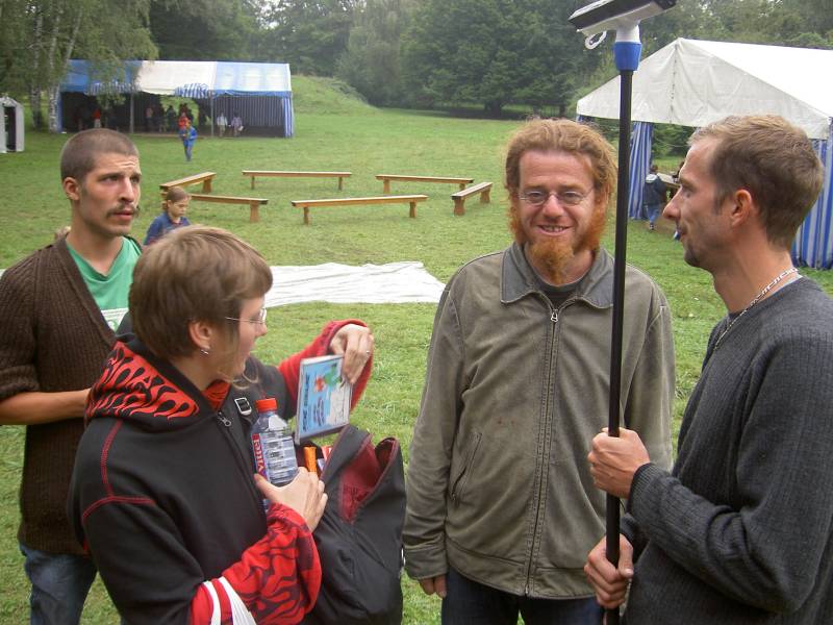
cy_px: 312
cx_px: 416
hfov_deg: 47.9
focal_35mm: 39
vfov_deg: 36.8
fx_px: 938
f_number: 2.8
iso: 100
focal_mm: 8
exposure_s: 1/100
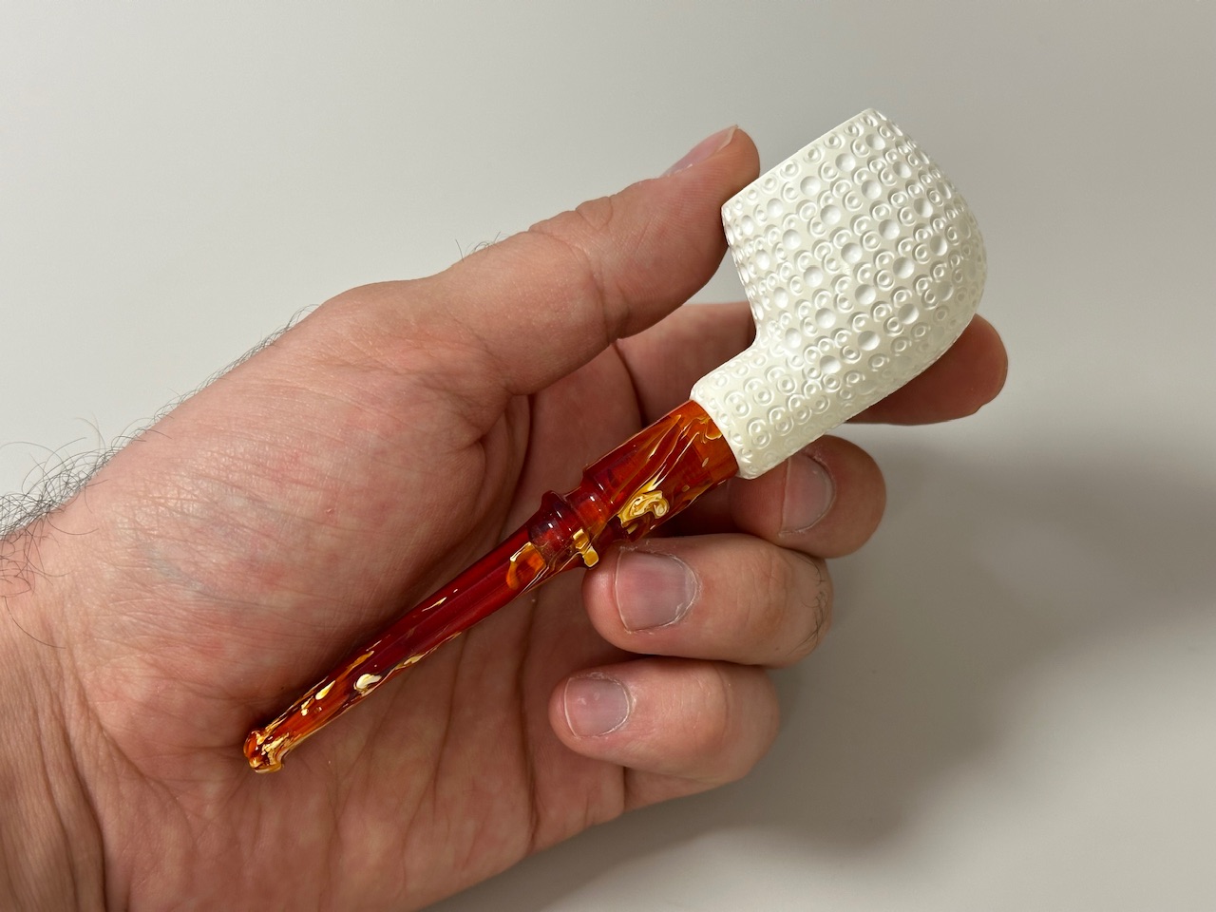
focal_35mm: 48
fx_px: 1686
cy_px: 456
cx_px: 608
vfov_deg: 30.3
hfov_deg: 39.7
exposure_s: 1/60
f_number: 1.78
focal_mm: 6.86
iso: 100
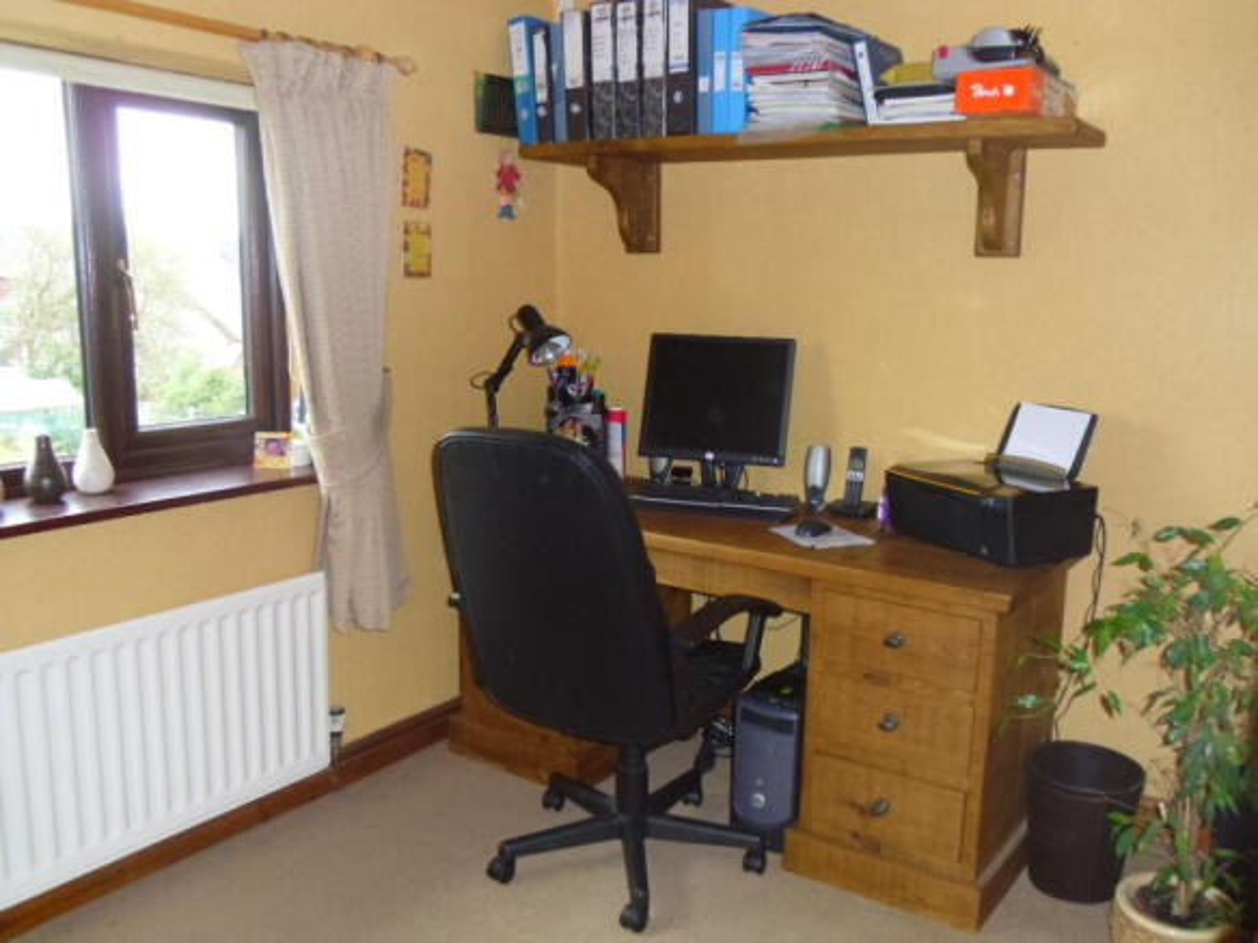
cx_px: 629
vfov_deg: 45.4
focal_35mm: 31
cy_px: 472
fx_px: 1126
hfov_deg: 58.4
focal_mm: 5.6
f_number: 3.3
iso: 200
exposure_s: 1/45
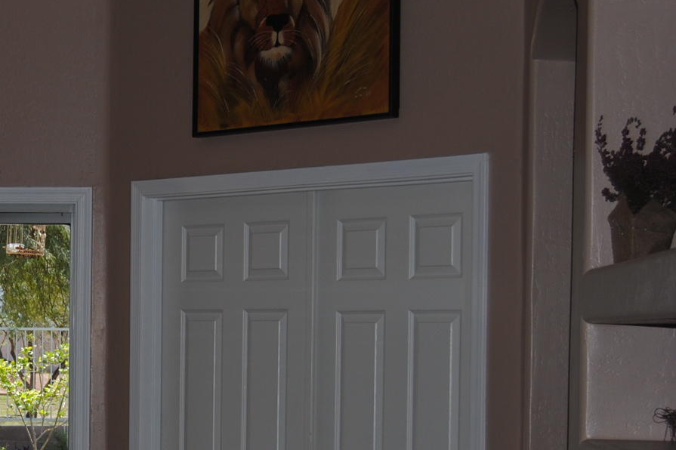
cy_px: 371
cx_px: -54
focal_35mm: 104
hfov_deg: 18.9
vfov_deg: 13.1
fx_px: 1952
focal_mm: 32
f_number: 5.6
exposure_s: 1/200
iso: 100
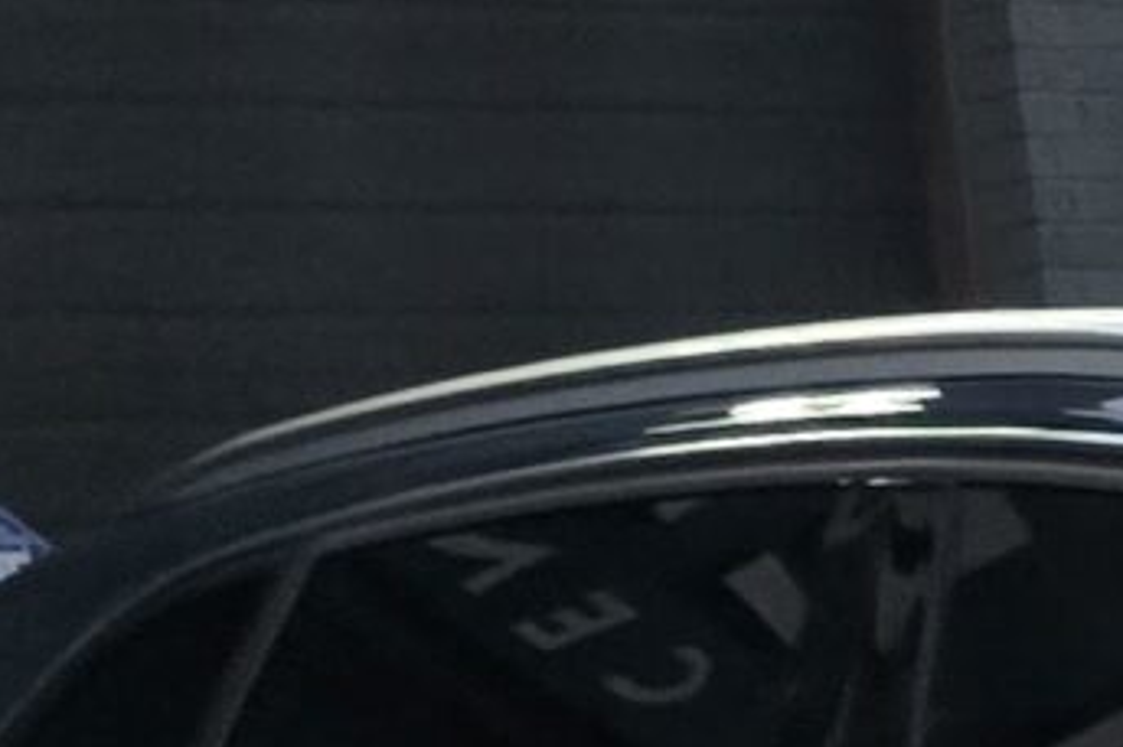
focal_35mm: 178
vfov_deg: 7.2
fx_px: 5550
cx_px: 2912
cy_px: 1876
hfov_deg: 9.8
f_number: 1.7
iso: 800
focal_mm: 6.3
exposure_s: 1/60
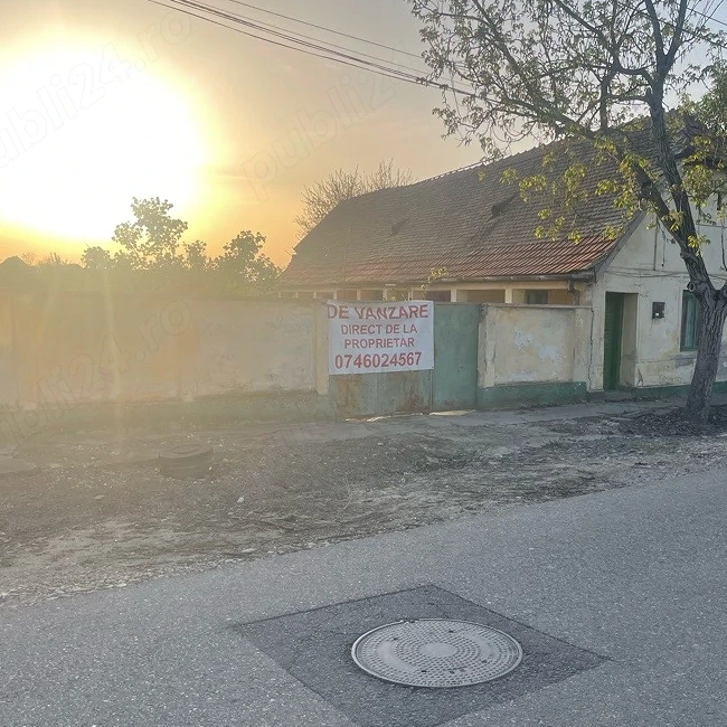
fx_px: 808
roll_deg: -0.7
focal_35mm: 34
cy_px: 398
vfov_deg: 48.4
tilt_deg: -7.6
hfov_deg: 48.2
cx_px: 435
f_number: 1.6
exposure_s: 1/1852
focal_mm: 5.1
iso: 32
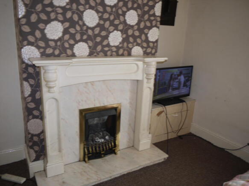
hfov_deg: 63.5
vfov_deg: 49.7
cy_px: 93
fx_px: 201
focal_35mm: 28
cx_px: 124
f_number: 3.5
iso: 100
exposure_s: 1/30
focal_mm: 14
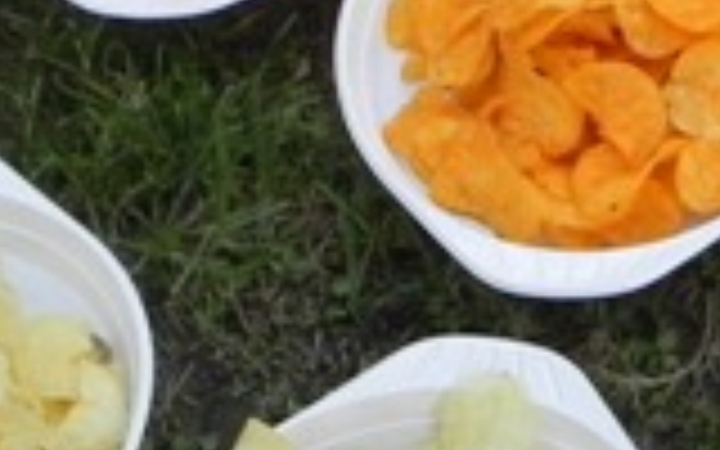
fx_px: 3826
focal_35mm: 195
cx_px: 472
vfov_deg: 6.7
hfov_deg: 10.7
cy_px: 369
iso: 160
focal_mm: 8.2
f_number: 4.5
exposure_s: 1/140
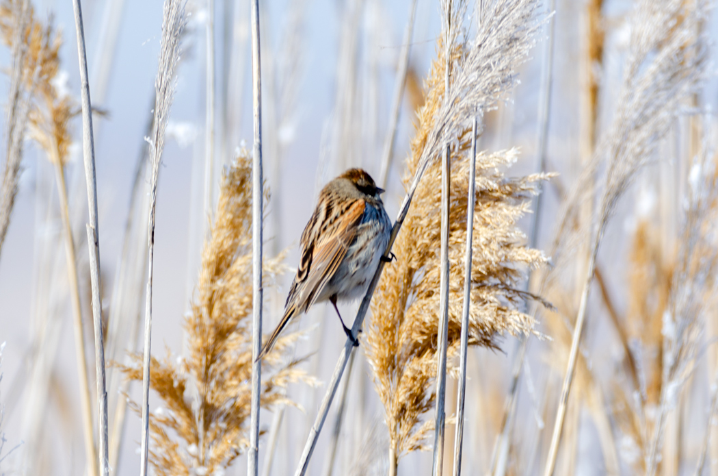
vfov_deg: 1.5
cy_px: 238
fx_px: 17909
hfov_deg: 2.3
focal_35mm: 900
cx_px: 359
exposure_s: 1/250
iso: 100
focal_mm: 600
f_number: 6.7
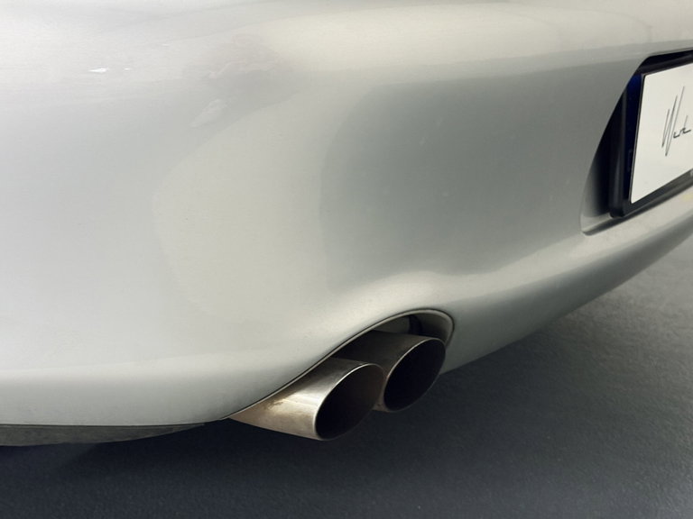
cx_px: 346
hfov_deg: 39.7
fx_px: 961
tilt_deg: -15.6
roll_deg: +1.7
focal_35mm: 48
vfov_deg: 30.3
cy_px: 260
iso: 250
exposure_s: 1/33
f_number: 1.78
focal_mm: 6.76
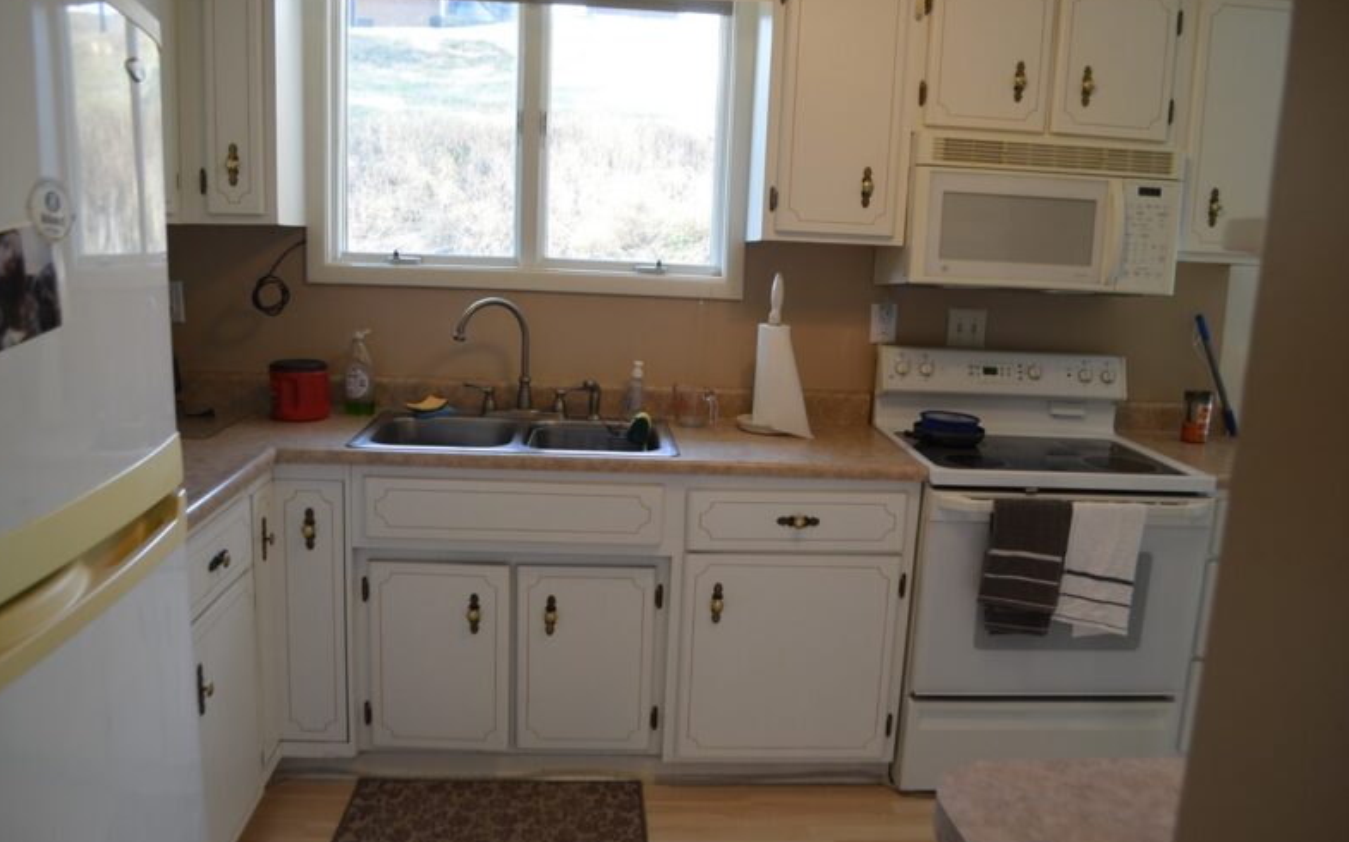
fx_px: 1029
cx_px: 668
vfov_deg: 44.5
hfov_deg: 66.5
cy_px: 416
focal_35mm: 28
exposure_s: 1/100
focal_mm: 18
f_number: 5
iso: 400
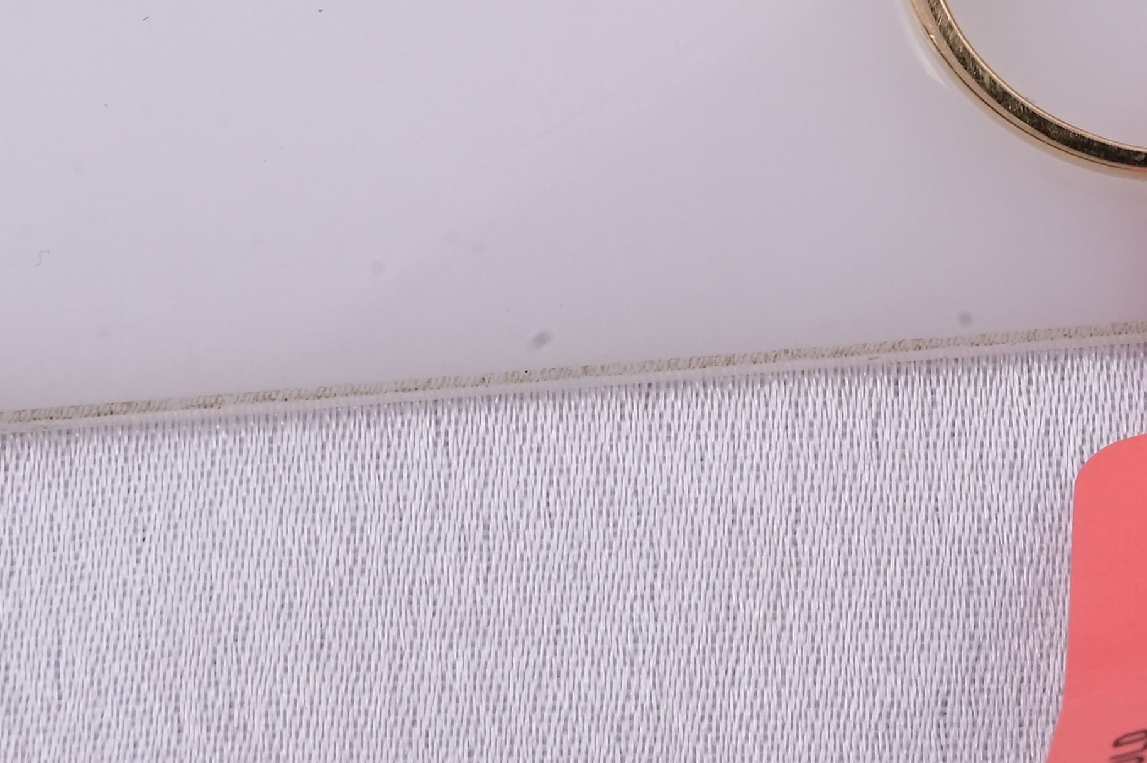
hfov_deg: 8.8
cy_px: -184
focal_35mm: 232
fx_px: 7386
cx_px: 1180
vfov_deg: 5.9
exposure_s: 1/80
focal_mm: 70
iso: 640
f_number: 20
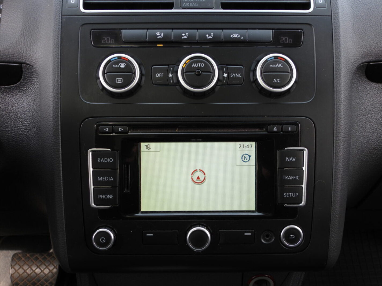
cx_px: 191
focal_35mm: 38
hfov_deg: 49.0
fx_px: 419
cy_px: 143
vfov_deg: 37.7
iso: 100
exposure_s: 1/80
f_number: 3.2
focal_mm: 6.8
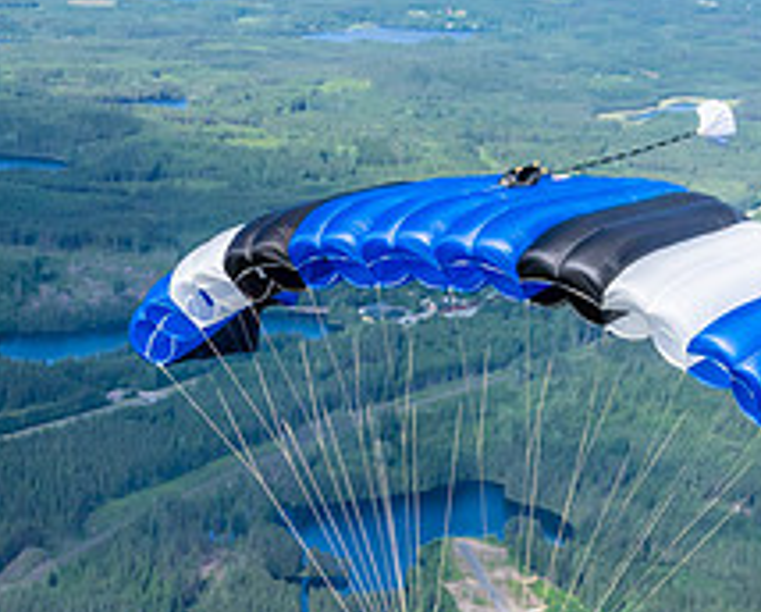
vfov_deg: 14.1
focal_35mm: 107
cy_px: 710
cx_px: 178
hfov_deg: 17.8
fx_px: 2414
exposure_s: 1/2500
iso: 800
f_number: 6.3
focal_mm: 28
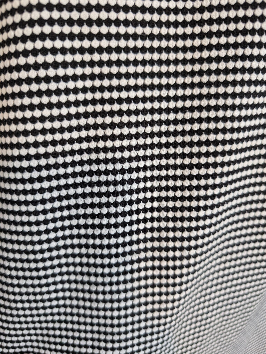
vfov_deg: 71.5
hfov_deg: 56.9
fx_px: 245
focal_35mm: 24
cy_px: 177
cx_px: 133
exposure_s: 1/120
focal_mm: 6.9
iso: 508
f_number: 1.68
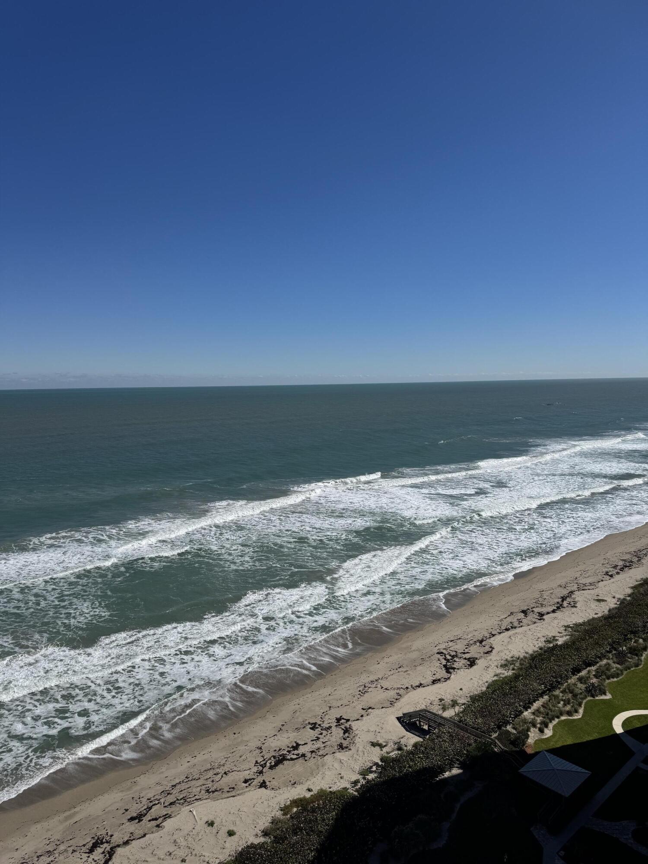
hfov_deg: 56.8
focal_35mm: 24
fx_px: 599
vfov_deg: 71.6
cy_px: 432
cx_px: 324
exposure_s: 1/12346
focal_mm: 6.76
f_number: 1.78
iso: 80
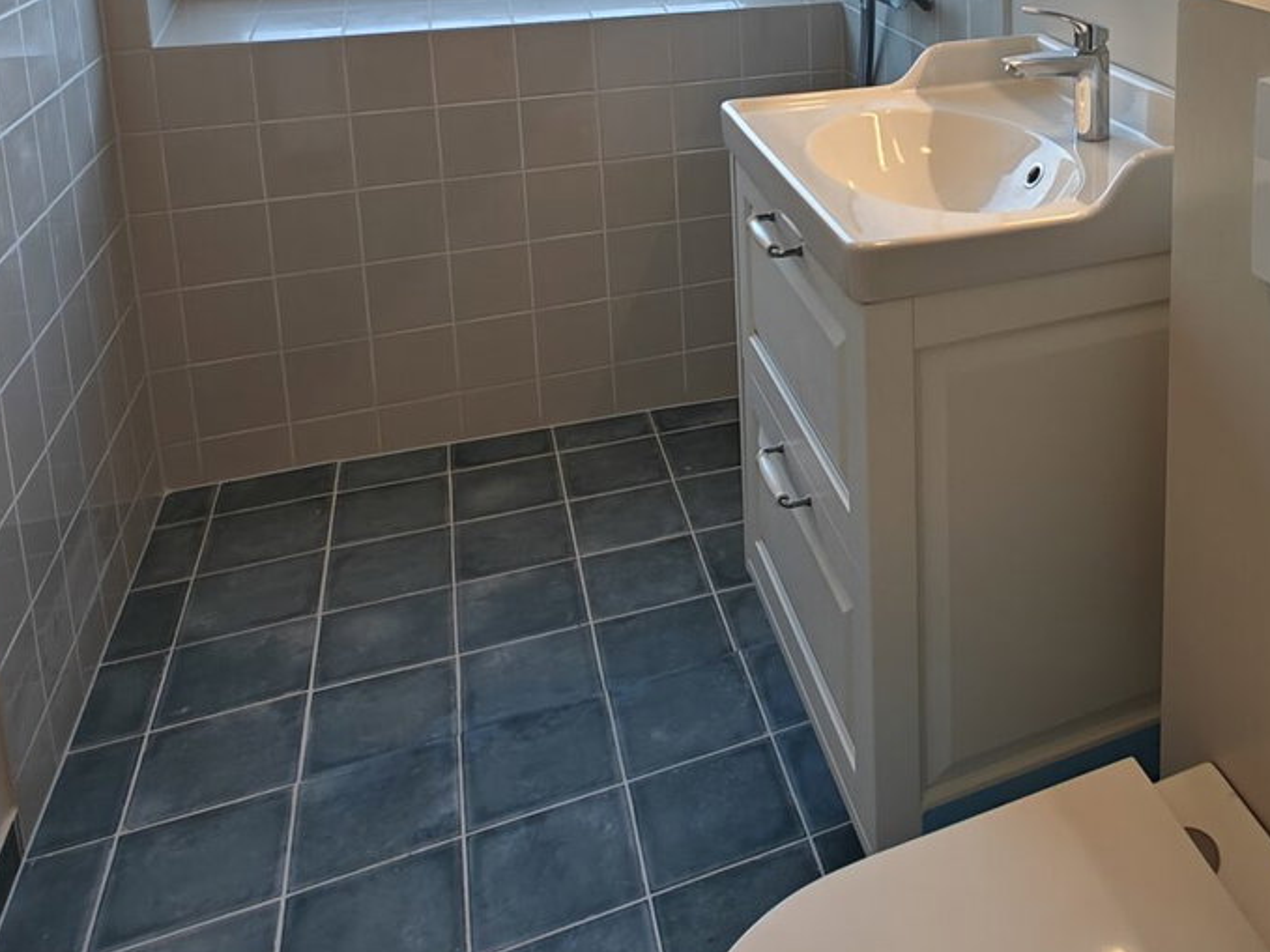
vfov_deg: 38.4
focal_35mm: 33
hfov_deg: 51.1
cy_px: 13
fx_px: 1210
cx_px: 1055
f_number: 2.2
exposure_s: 1/76
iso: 64
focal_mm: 2.59
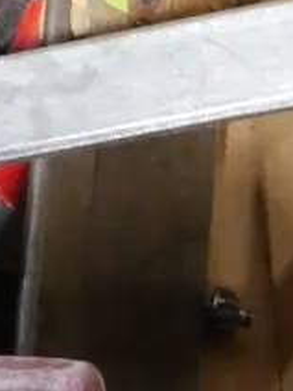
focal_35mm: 174
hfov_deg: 8.5
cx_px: -41
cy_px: 186
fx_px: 1964
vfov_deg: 11.4
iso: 3200
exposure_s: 1/20
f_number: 10
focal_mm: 18
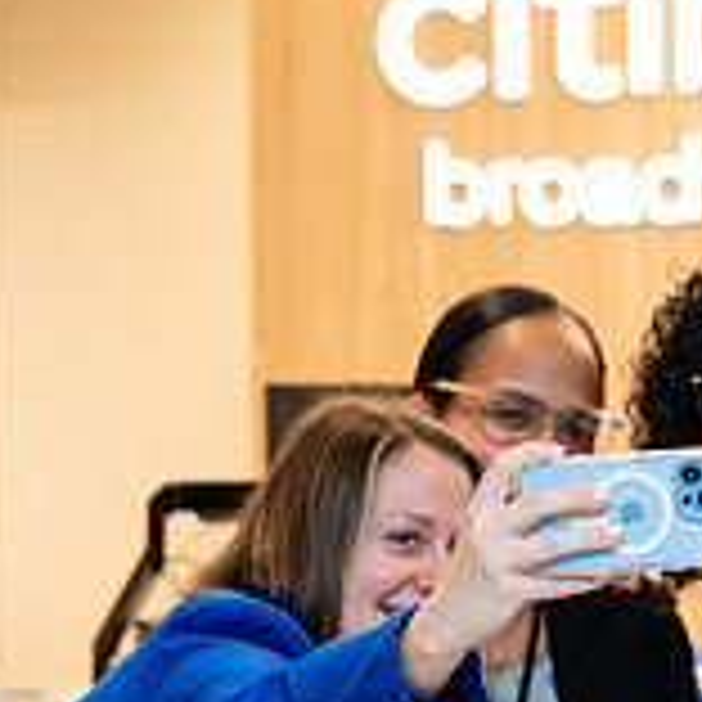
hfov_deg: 9.9
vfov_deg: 9.9
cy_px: 621
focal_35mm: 175
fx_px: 4015
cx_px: 639
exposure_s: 1/160
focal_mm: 55
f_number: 3.2
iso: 400
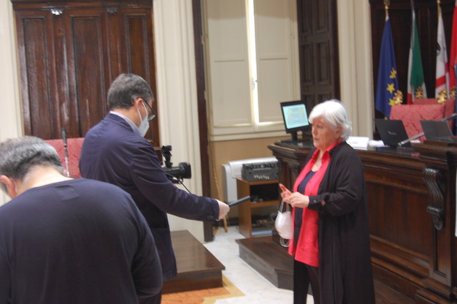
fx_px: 666
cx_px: 228
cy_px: 152
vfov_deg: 25.7
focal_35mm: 52
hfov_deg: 37.9
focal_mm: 35
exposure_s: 1/13
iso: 800
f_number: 4.8
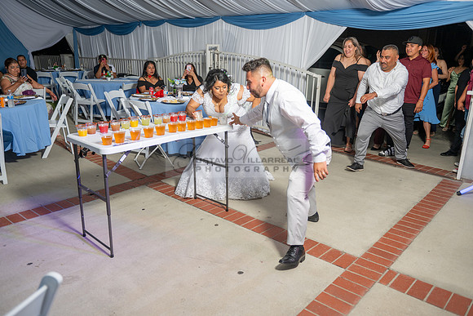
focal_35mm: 29
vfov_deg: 45.0
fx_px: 381
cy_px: 158
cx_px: 236
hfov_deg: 63.6
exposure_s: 1/125
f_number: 3.5
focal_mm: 29
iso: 250
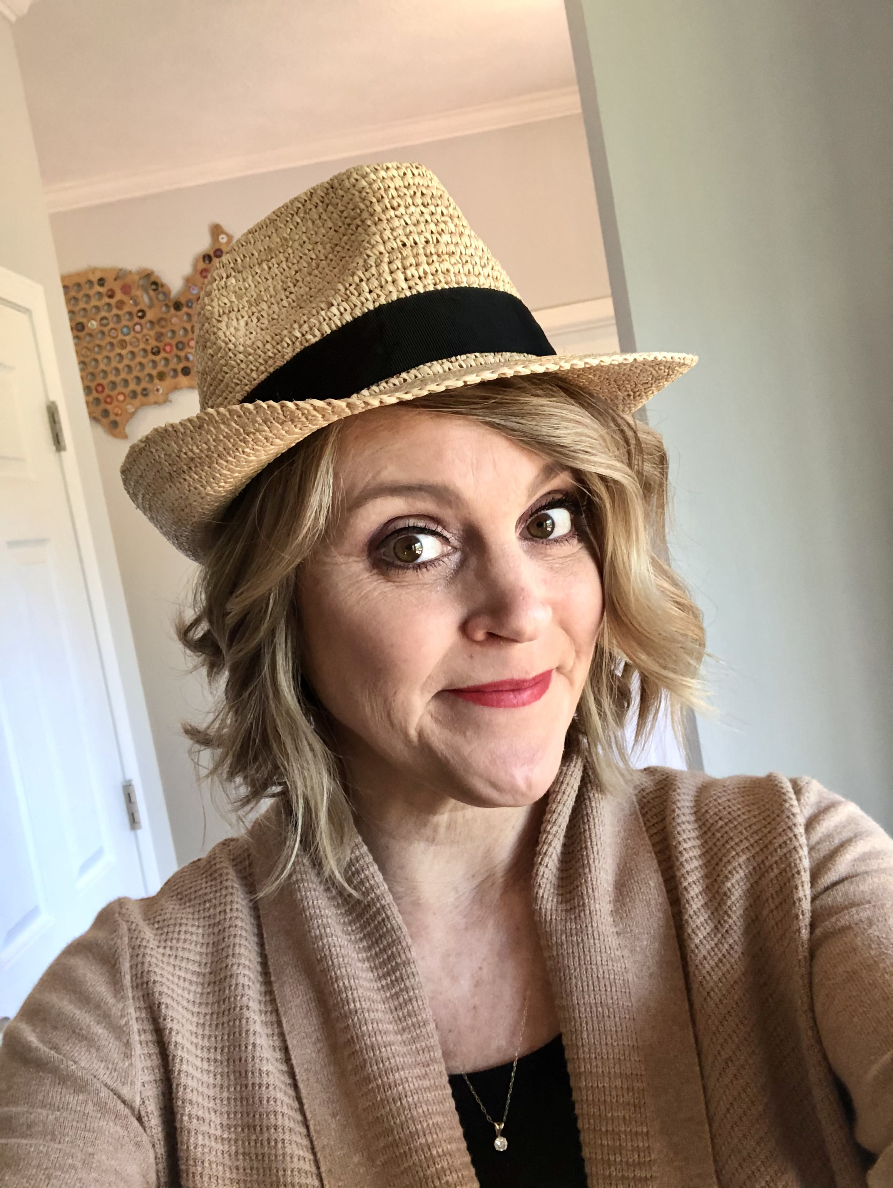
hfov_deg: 44.2
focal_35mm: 32
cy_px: 594
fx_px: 1099
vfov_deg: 56.8
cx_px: 446
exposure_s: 1/60
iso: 125
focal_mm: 2.87
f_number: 2.2
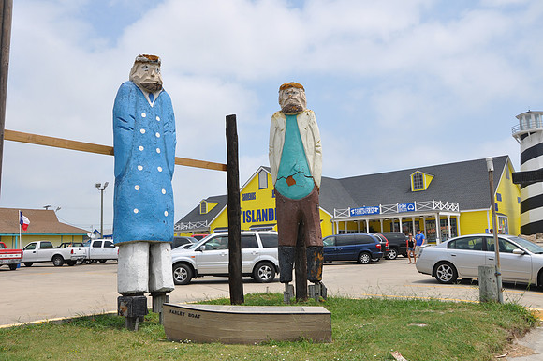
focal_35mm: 32
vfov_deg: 41.6
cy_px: 180
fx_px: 474
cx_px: 272
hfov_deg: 59.6
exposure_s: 1/320
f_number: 9
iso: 200
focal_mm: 21
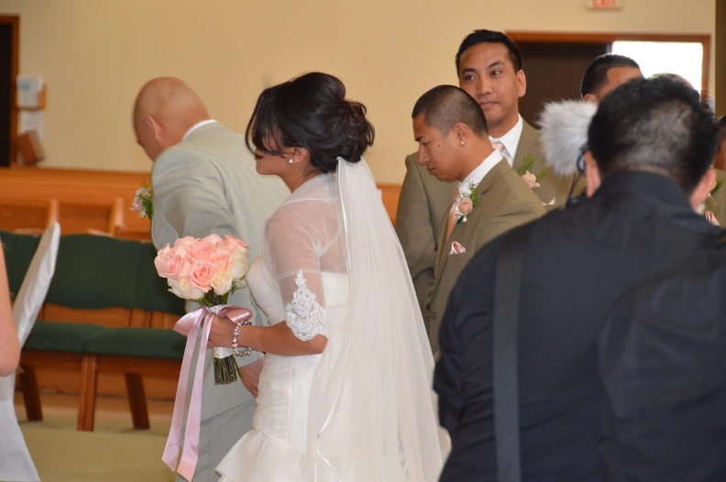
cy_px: 241
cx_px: 363
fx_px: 3172
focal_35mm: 158
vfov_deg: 8.7
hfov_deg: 13.1
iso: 1000
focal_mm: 105
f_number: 5.3
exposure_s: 1/60
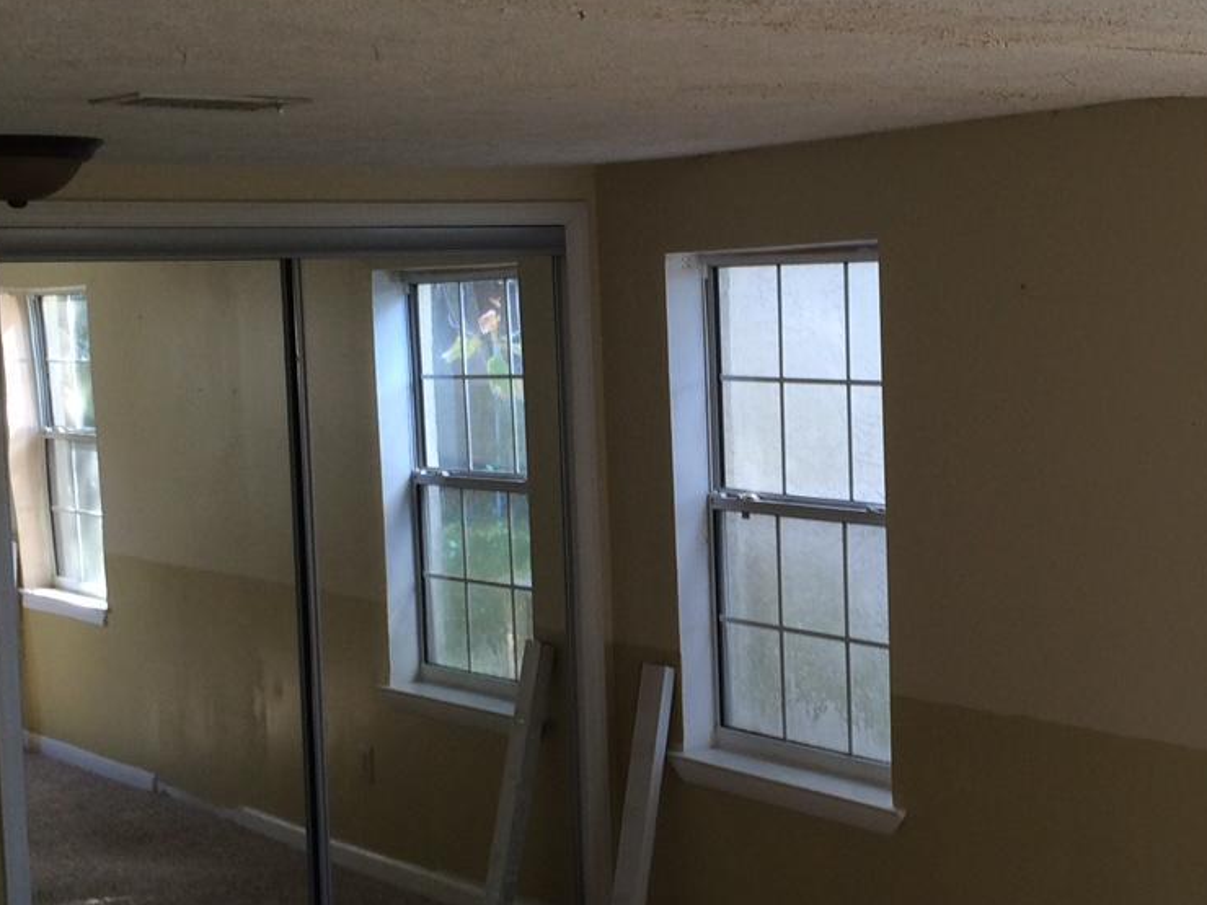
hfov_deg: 29.8
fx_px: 2232
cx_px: 891
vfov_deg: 22.9
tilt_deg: -5.8
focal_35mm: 64
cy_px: 484
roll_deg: +0.3
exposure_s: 1/30
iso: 50
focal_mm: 4.15
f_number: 2.2
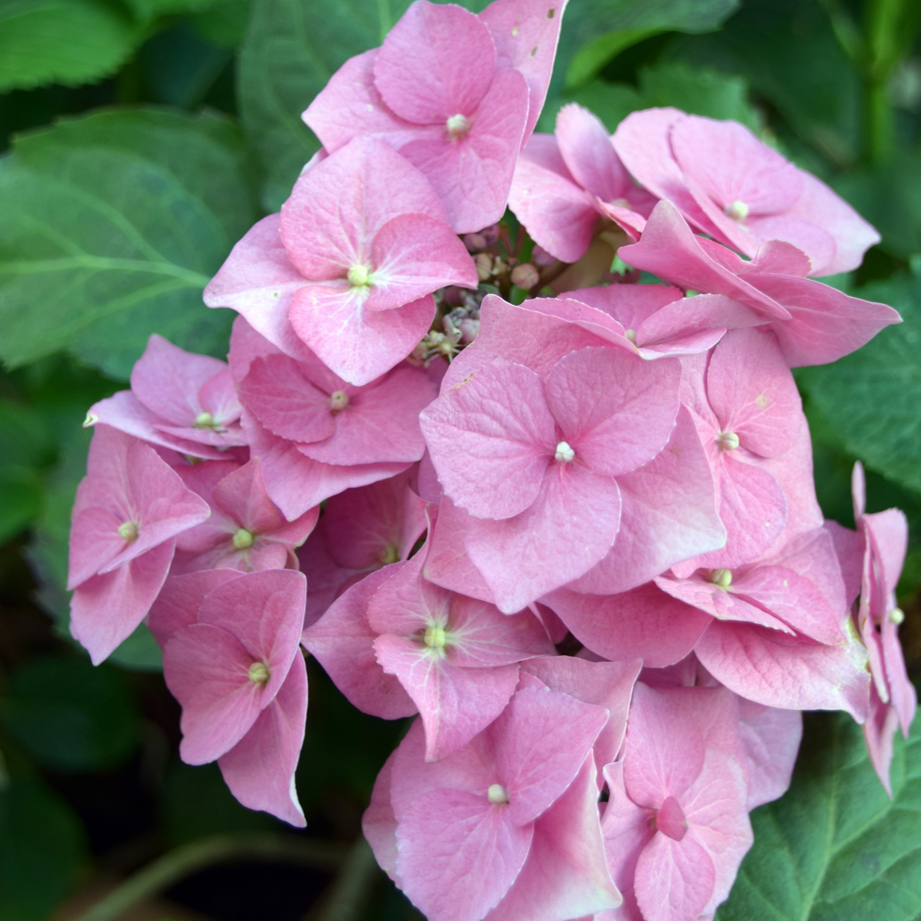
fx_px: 1866
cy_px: 454
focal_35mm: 62
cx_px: 459
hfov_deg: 27.7
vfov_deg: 27.7
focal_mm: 32
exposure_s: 1/60
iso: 250
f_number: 4
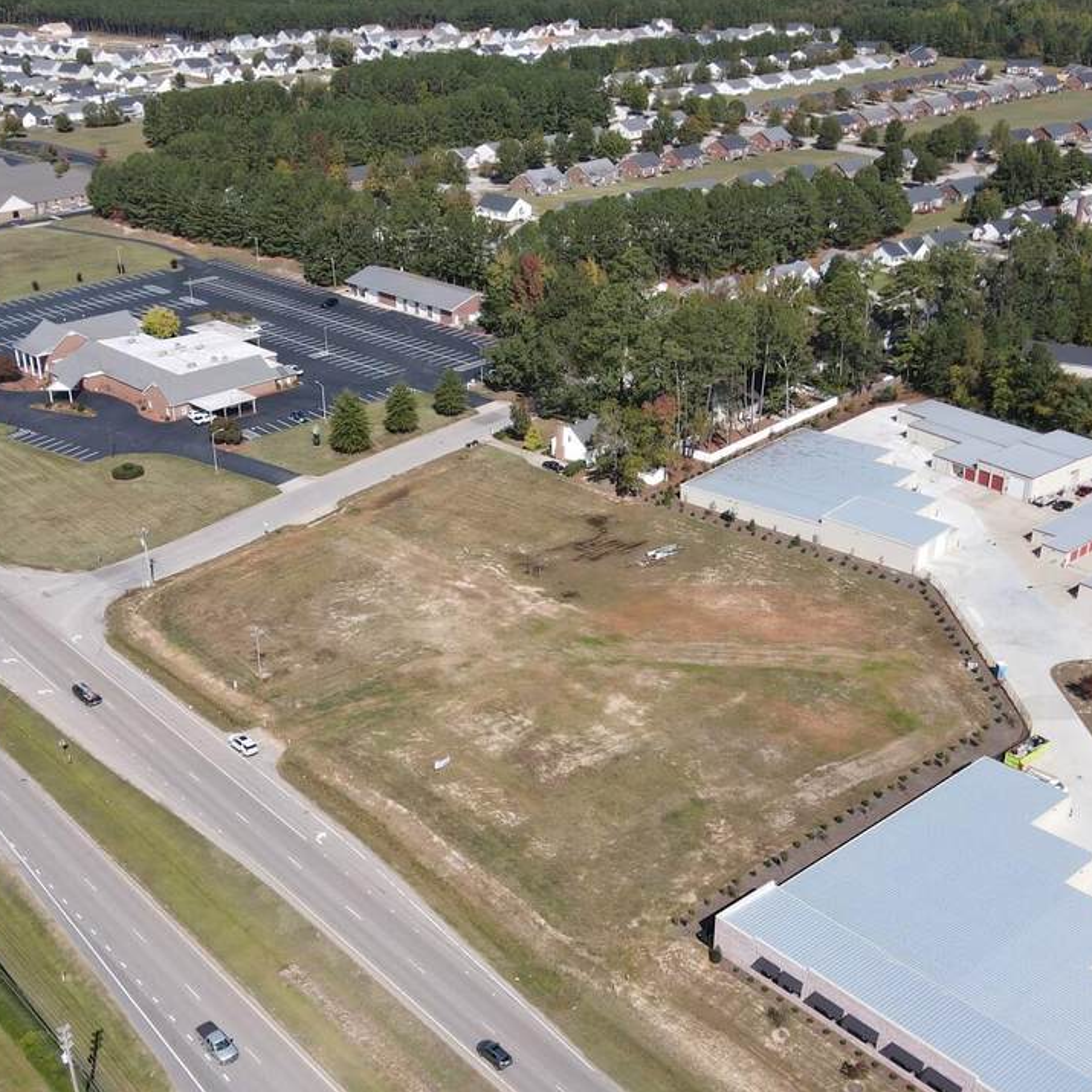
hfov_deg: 43.9
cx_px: 544
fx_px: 1356
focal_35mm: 38
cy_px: 654
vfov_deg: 43.6
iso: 100
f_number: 2.8
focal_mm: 4.5
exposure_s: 1/725
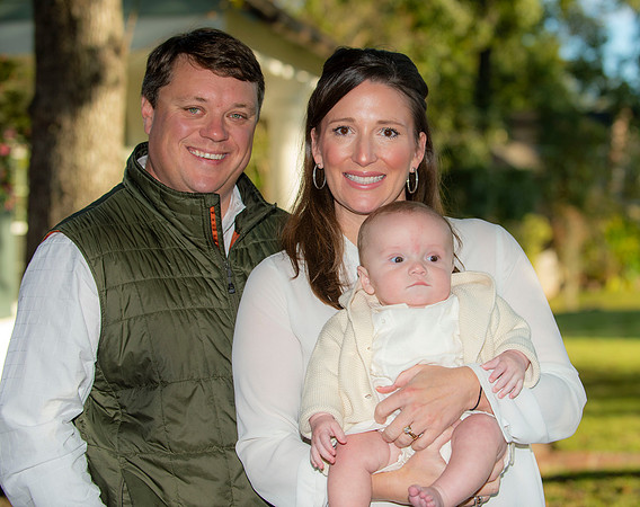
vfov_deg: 19.4
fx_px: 1484
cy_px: 253
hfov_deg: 24.3
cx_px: 370
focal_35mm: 79
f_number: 5.6
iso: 100
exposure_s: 1/320
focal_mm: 70
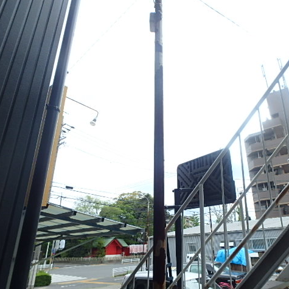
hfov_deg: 62.2
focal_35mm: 25
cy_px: 144
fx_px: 236
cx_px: 178
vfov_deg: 62.9
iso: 125
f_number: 3.5
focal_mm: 3.7
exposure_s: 1/800
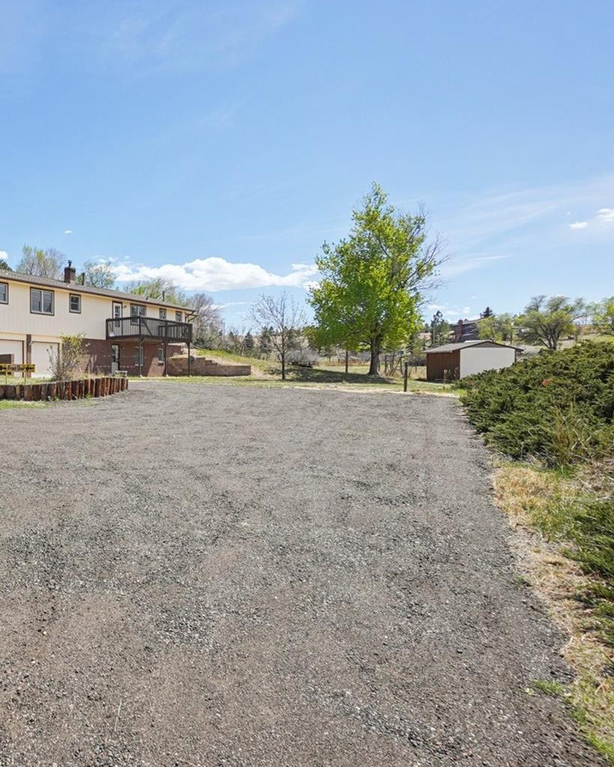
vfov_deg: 75.0
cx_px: 48
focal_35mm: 22
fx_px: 500
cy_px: 393
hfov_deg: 54.0
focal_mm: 10
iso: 100
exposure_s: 1/250
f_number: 8
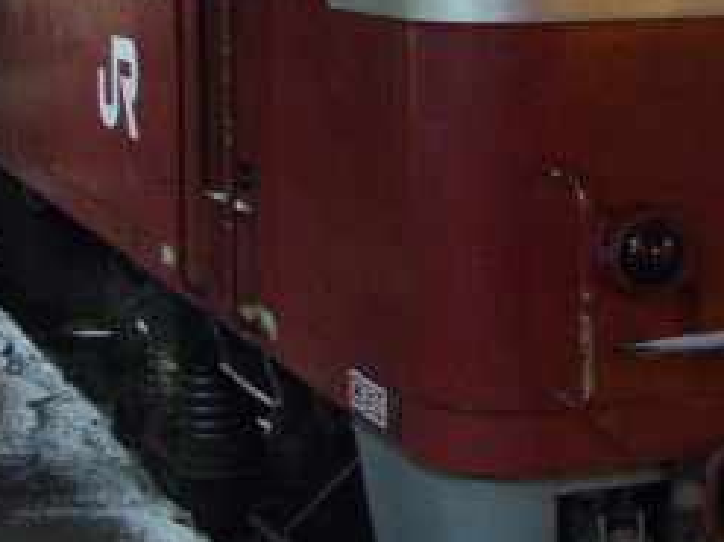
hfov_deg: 20.0
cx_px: 683
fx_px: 2007
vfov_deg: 15.0
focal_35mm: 96
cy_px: -35
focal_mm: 6.6
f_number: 2.8
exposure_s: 1/25
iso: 800
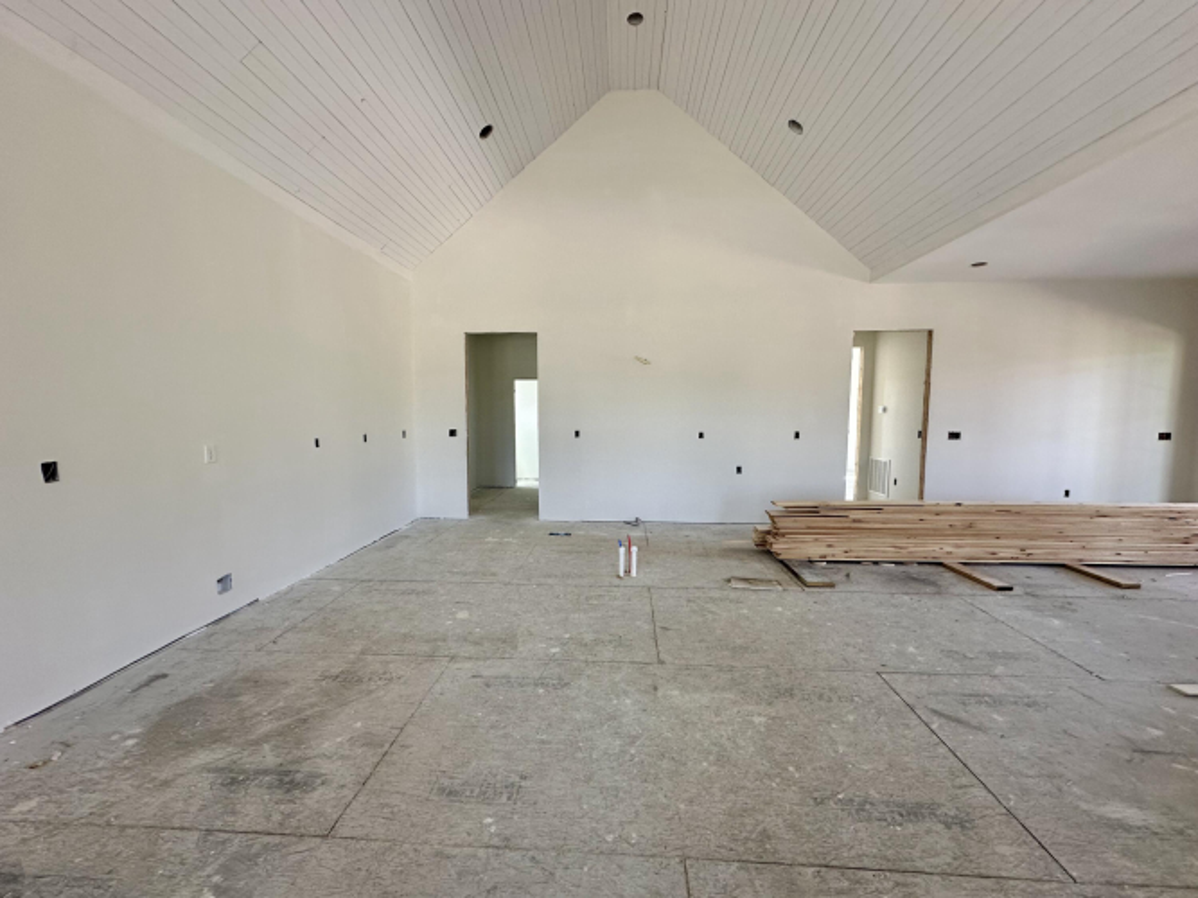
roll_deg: +0.1
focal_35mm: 14
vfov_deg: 85.7
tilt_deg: -3.6
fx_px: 484
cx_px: 599
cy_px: 449
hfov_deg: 102.1
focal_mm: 2.22
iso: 100
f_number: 2.2
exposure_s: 1/99
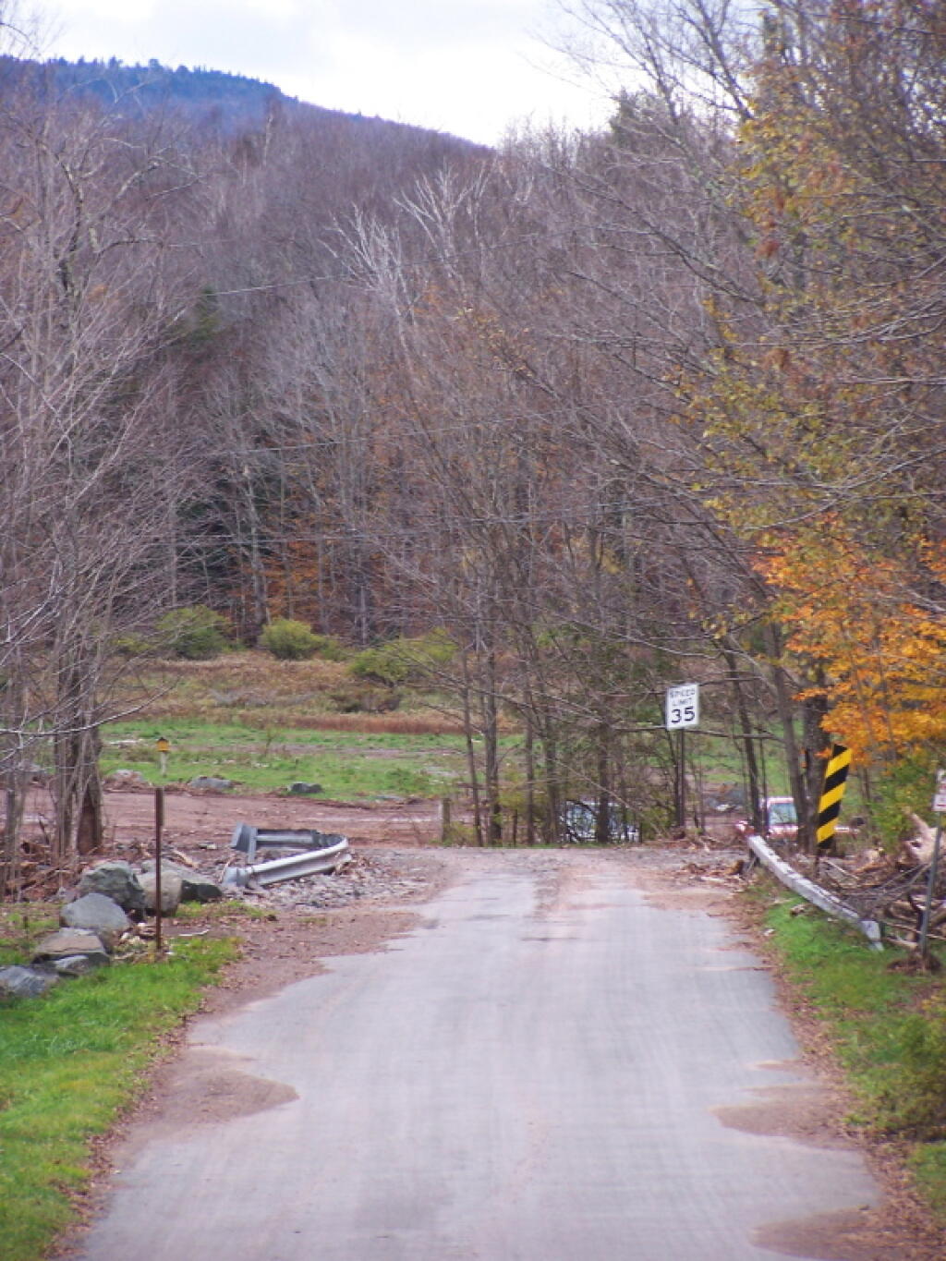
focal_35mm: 218
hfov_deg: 6.8
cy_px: 630
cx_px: 473
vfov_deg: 9.1
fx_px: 7942
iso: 80
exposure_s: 1/160
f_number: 3.2
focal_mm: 36.2
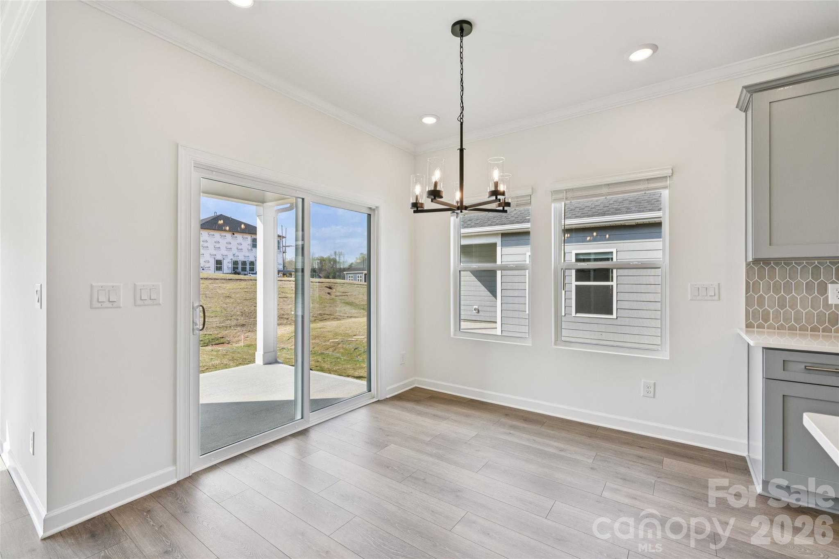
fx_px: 373
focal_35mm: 16
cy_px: 280
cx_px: 420
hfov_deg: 96.7
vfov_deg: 73.7
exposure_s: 1/80
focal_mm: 16
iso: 100
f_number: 8
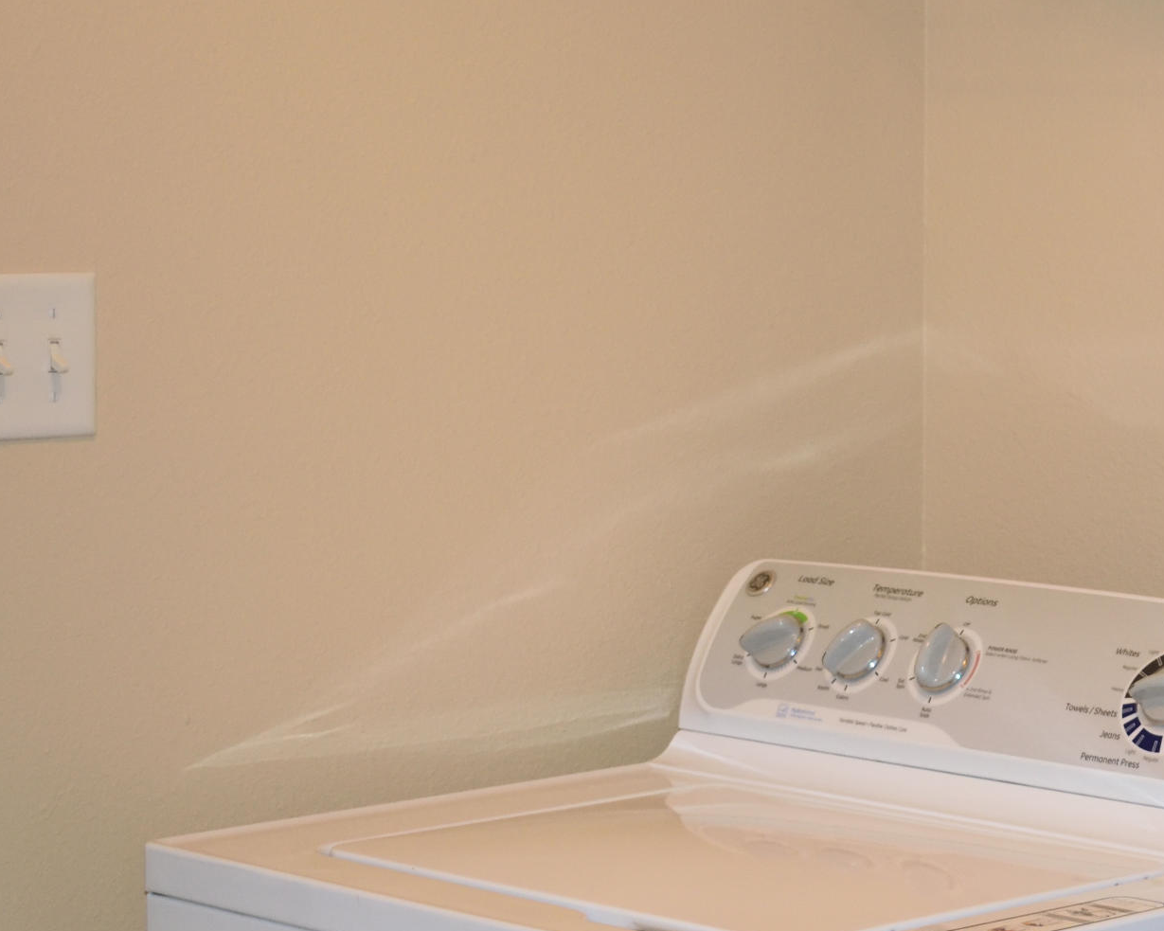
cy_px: 528
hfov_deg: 17.2
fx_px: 3789
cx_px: 1022
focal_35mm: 110
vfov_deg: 14.0
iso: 900
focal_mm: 32
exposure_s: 1/60
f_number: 4.5
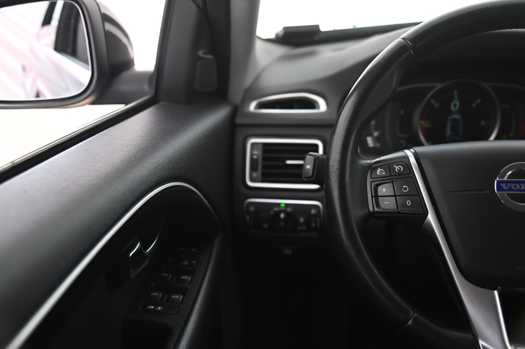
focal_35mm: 44
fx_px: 641
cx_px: 262
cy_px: 174
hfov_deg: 44.5
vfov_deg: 30.5
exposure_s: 1/8
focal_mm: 44
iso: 1000
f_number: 4
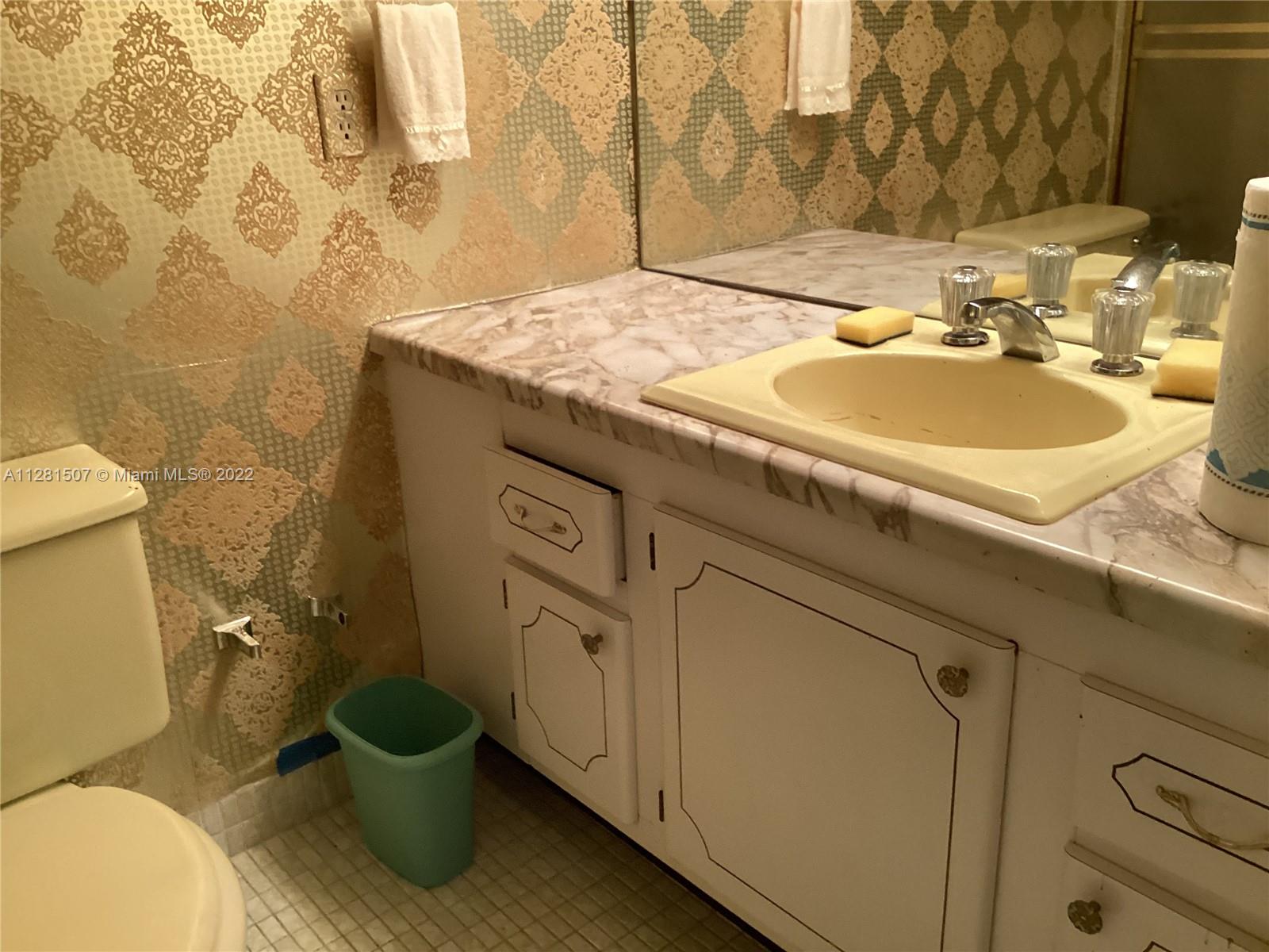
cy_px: 476
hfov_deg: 58.4
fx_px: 1136
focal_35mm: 31
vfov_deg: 45.4
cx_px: 634
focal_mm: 3.3
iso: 200
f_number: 2.4
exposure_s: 1/60
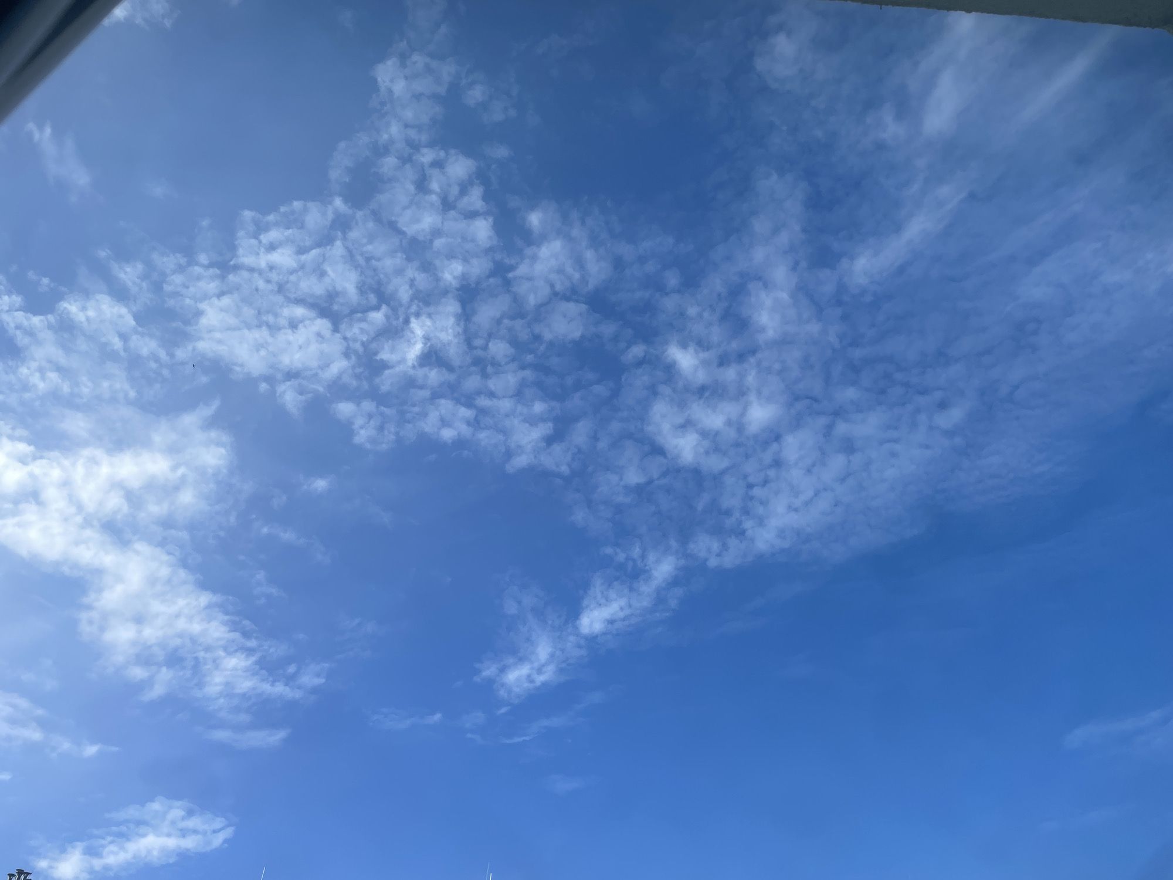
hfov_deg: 67.3
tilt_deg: +46.7
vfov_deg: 53.1
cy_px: 440
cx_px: 586
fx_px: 881
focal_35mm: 26
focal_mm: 4.2
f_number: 1.6
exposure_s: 1/2564
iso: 32
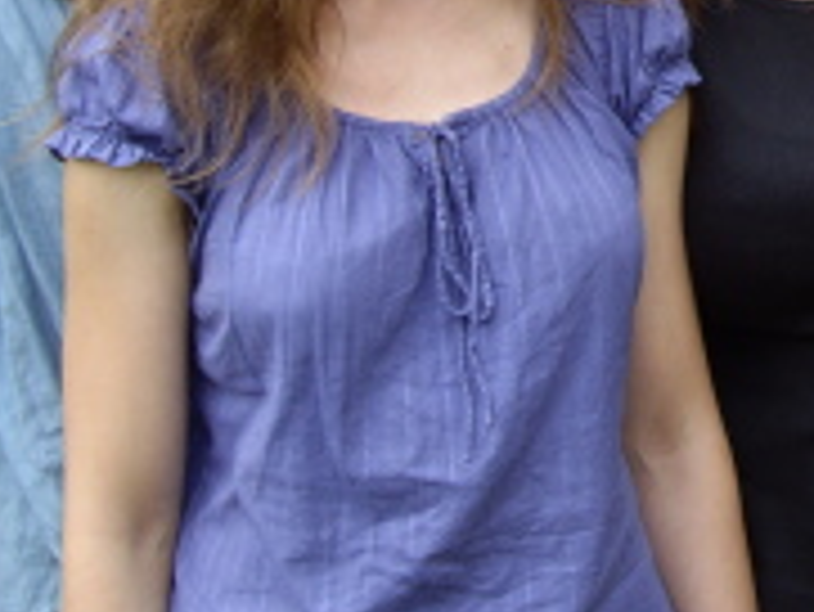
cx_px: 1043
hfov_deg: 15.5
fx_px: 2847
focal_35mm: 121
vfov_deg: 11.8
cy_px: -234
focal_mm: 7.9
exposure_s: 1/80
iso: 100
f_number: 2.8
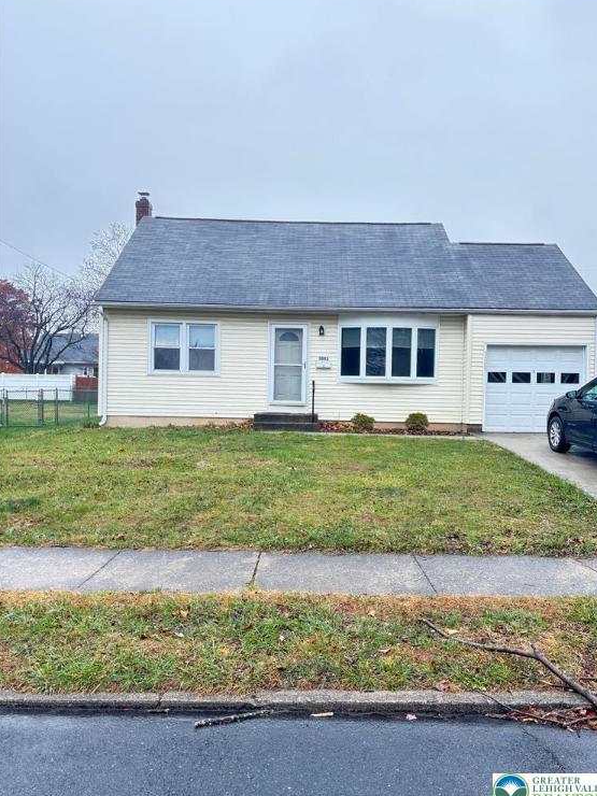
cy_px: 401
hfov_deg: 51.3
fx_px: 621
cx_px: 307
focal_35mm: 27
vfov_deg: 65.3
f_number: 1.6
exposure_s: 1/87
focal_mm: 5.96
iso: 125
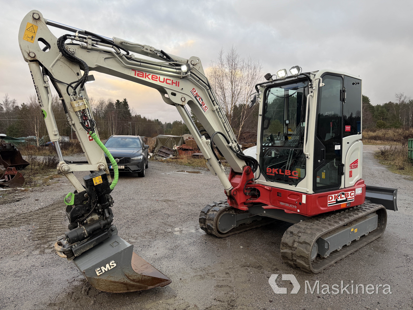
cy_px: 155
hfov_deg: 71.6
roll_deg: +0.0
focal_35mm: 24
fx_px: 286
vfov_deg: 56.8
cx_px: 206
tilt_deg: -4.9
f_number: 1.78
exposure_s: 1/248
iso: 80
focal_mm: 6.76
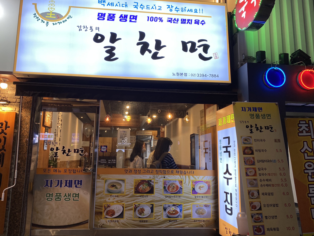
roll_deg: -0.9
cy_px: 118
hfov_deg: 63.4
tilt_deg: +8.8
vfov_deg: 49.7
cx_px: 149
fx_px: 254
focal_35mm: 28
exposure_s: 1/120
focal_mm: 4.25
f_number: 1.8
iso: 32
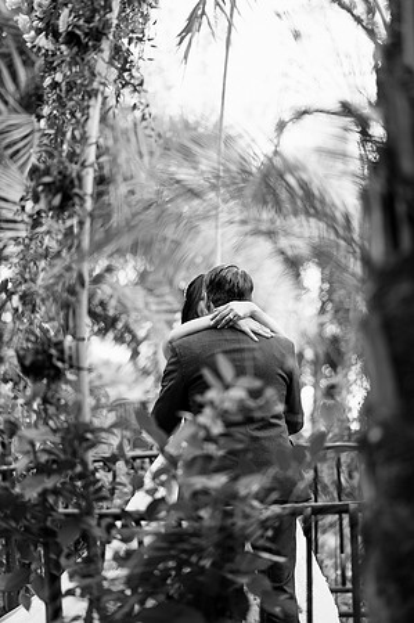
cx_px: 207
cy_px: 312
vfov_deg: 23.9
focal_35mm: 85
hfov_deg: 16.0
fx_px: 1470
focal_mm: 85
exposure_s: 1/250
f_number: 2
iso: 200
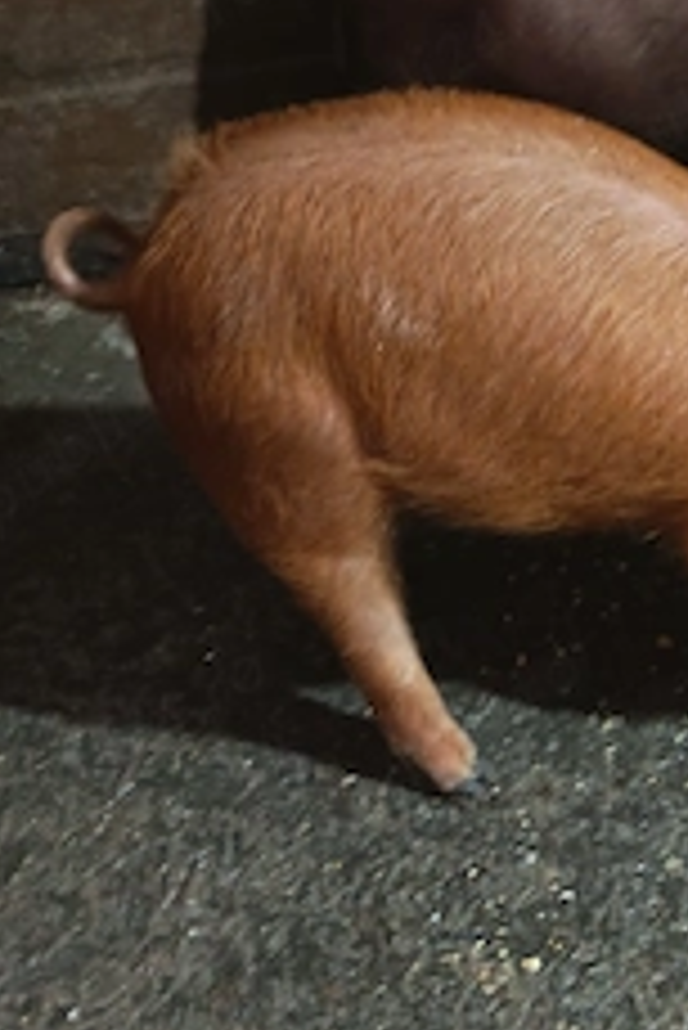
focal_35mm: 78
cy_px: 490
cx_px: 594
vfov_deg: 26.0
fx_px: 2232
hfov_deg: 17.3
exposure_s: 1/25
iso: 3745
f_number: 1.75
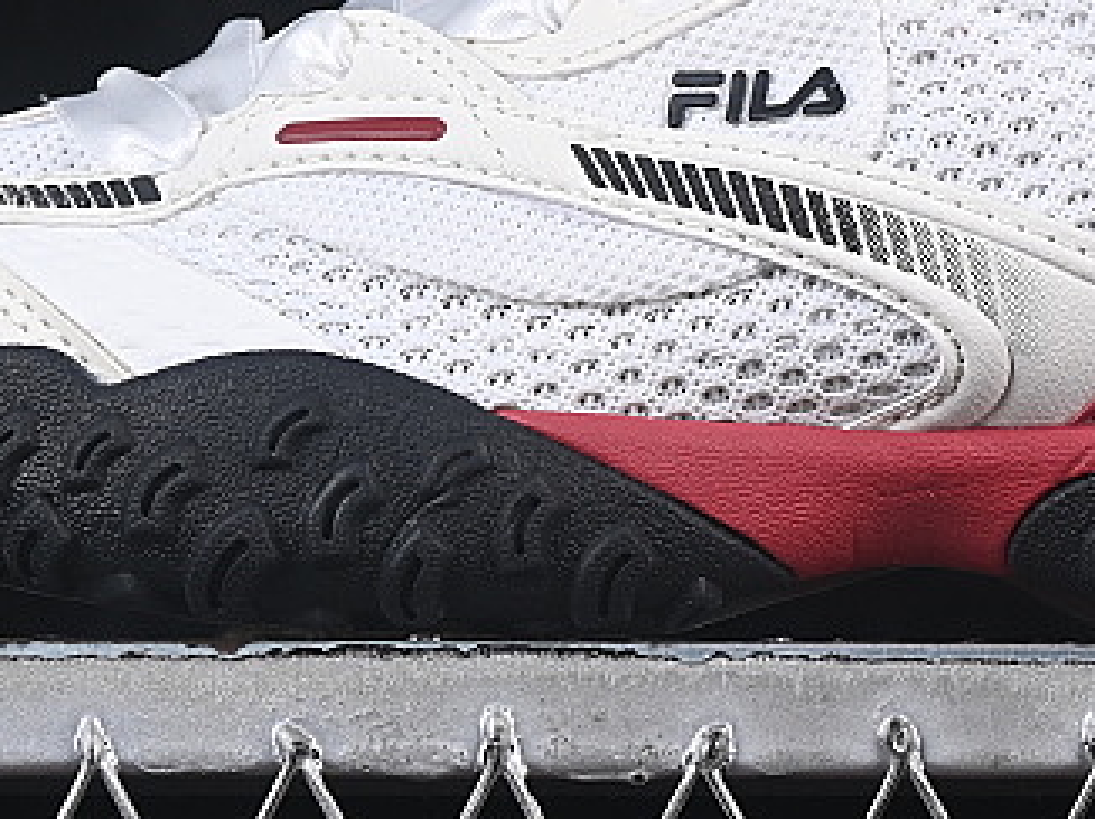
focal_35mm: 239
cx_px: 732
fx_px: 7555
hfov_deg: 8.3
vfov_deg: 6.2
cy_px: -107
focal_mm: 50
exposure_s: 1/80
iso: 160
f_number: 8
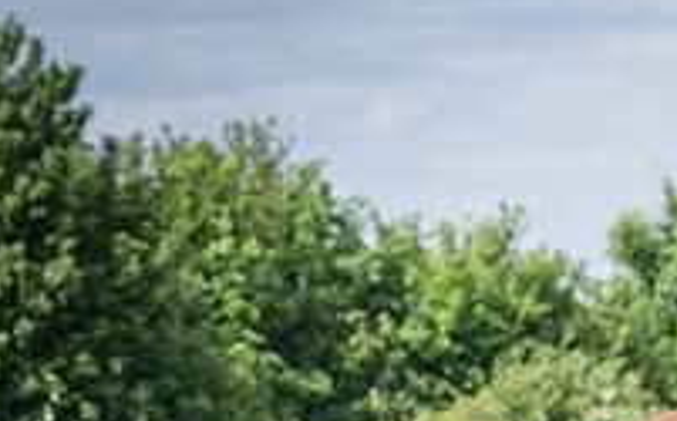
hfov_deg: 4.5
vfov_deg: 2.8
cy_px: 572
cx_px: 468
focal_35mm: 469
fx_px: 8641
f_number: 4
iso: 400
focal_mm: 70
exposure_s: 1/3200
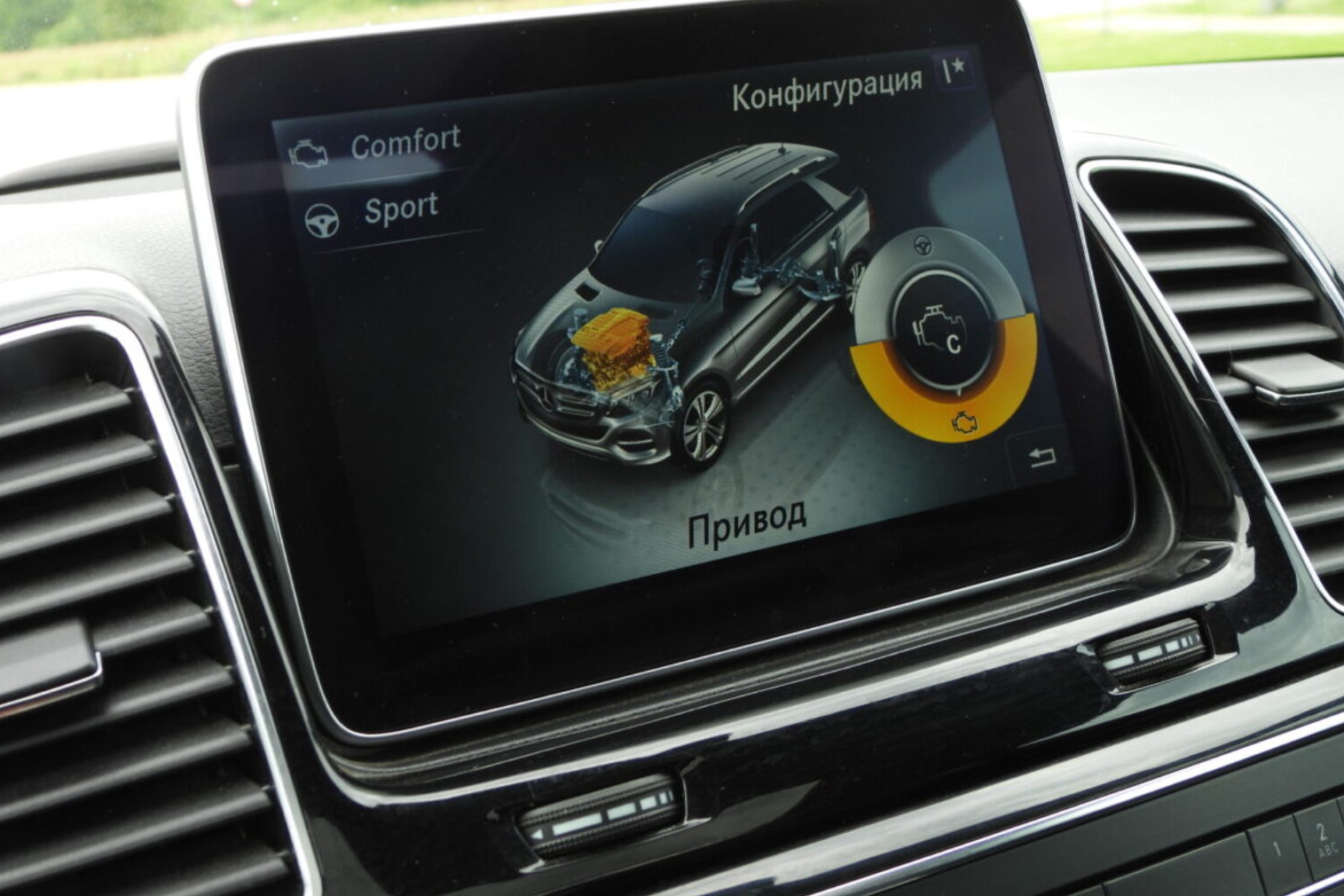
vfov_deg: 24.6
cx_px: 664
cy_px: 417
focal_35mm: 55
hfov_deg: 36.2
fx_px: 2053
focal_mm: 9
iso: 100
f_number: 3.2
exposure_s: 1/60
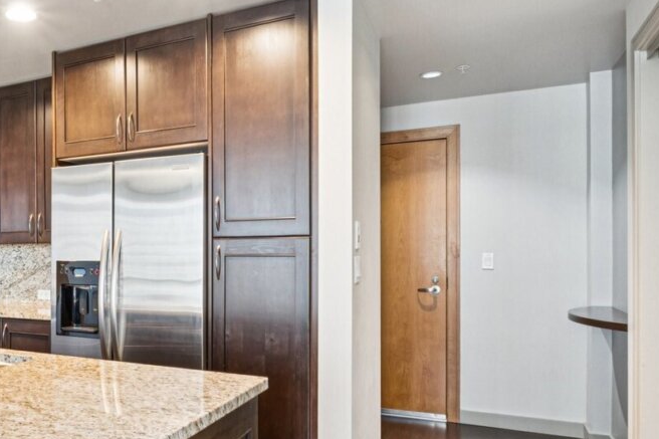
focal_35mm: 32
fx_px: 586
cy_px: 252
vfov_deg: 41.0
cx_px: 104
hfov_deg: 53.6
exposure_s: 1
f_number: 9
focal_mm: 10
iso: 200
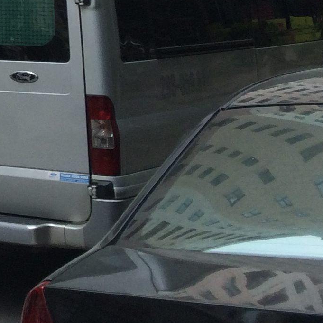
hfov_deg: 11.7
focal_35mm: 127
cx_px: -399
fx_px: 1341
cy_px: -169
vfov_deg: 13.0
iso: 32
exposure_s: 1/243
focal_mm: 4.12
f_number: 2.2
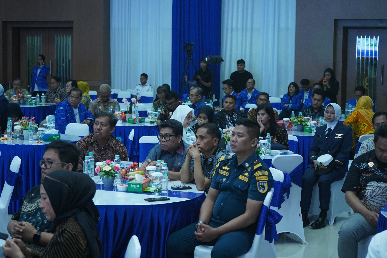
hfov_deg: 28.8
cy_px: 129
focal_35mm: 70
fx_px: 752
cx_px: 194
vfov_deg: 19.5
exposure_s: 1/80
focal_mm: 70
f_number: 5.6
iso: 3200
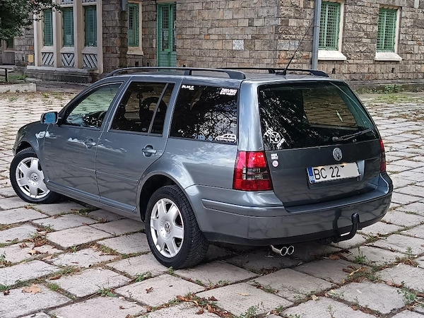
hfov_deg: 37.5
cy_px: 159
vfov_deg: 28.6
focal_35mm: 51
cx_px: 212
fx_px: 625
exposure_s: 1/100
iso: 388
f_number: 1.75
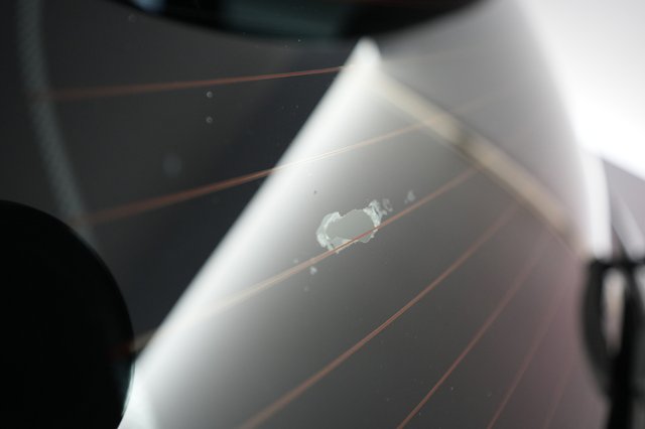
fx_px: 430
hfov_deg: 73.8
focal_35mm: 24
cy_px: 214
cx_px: 322
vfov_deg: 53.1
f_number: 2.8
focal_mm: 24
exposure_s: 1/160
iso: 2000
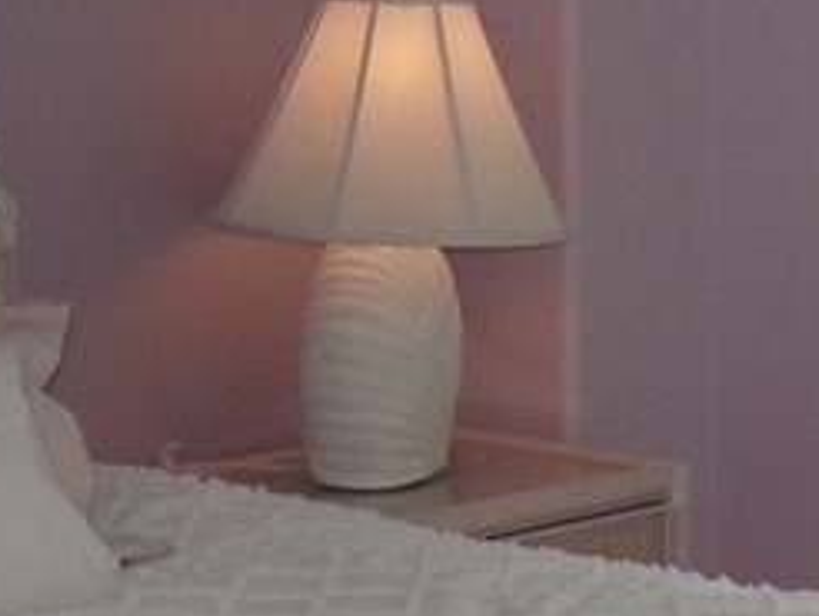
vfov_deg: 9.5
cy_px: 147
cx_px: 486
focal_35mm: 156
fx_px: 3694
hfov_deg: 12.6
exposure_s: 1/80
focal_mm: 4.3
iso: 80
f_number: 4.3
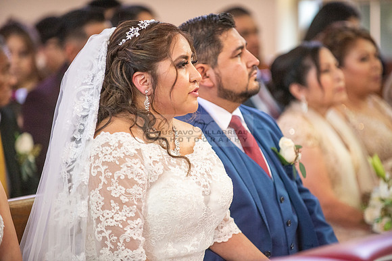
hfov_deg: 10.3
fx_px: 2178
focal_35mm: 200
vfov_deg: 6.9
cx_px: 196
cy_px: 130
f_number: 2.8
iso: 2000
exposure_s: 1/250
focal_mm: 200
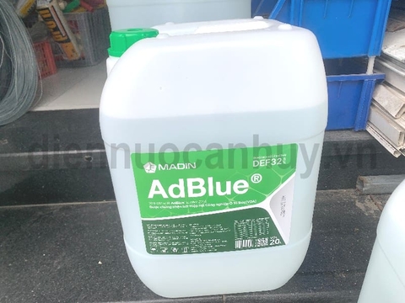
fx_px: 304
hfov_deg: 67.3
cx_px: 202
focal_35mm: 26
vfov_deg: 53.1
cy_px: 152
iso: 25
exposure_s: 1/446
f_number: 1.8
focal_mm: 4.25
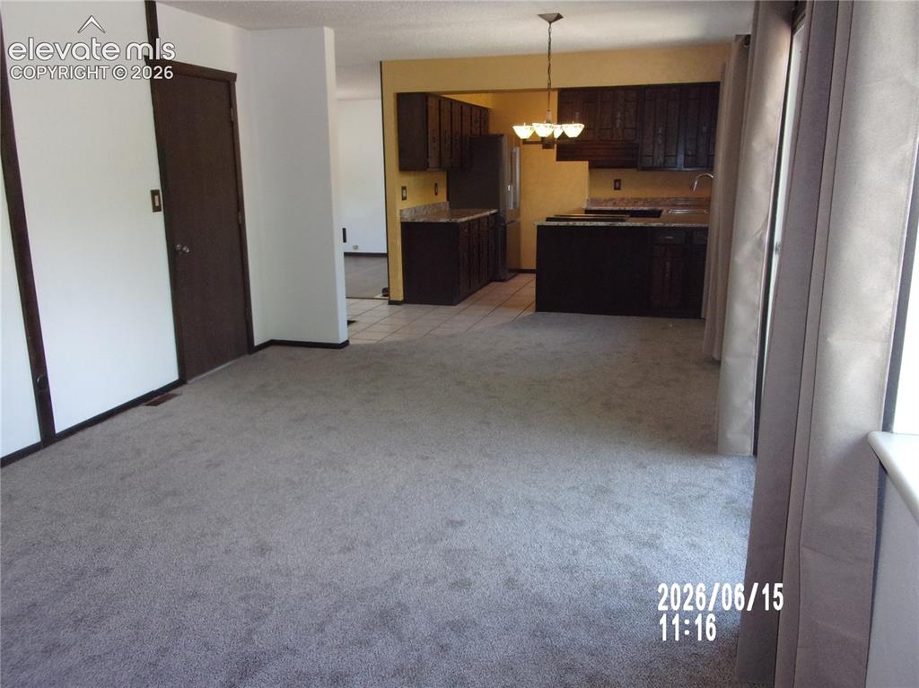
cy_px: 344
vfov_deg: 49.7
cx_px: 460
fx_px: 743
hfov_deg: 63.5
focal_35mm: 28
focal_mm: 5.1
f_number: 3.9
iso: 250
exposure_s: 1/34
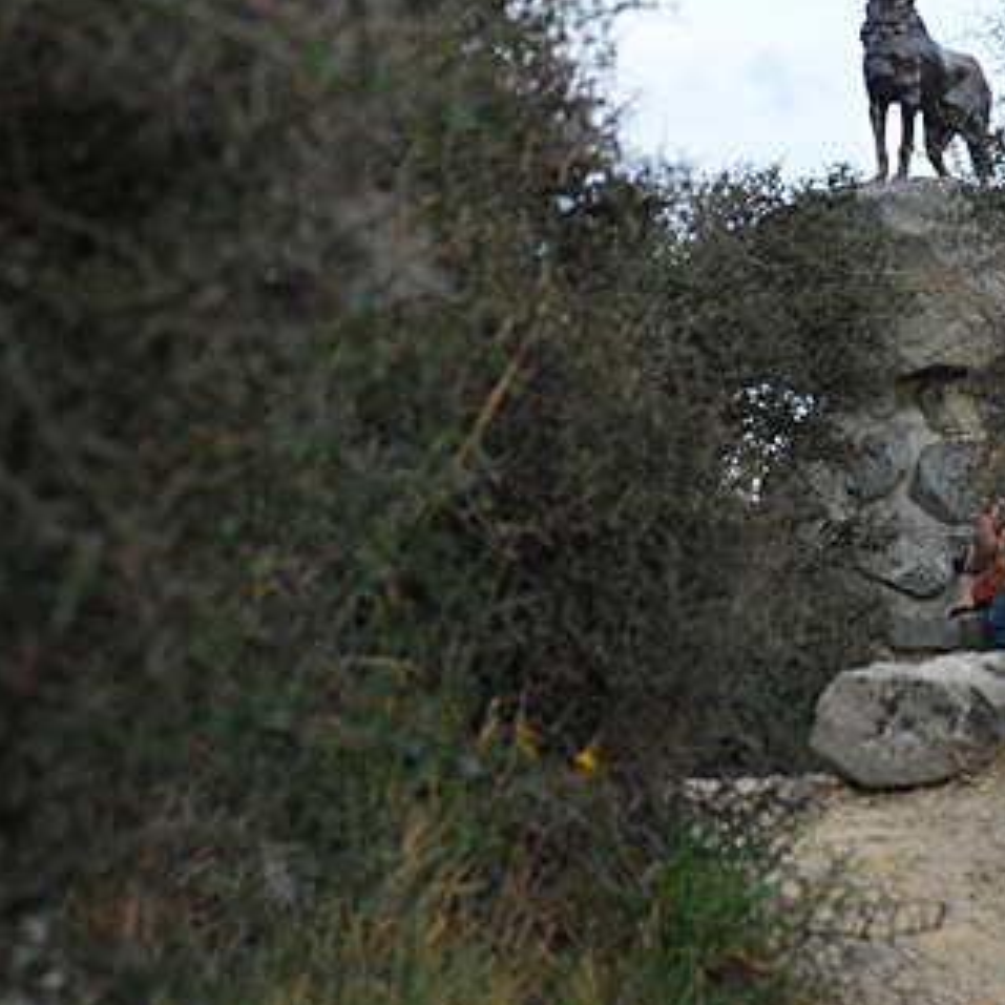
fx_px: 7885
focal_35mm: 240
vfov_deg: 7.3
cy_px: 280
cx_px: 945
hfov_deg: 7.3
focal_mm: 75
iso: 400
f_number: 6.3
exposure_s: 1/160
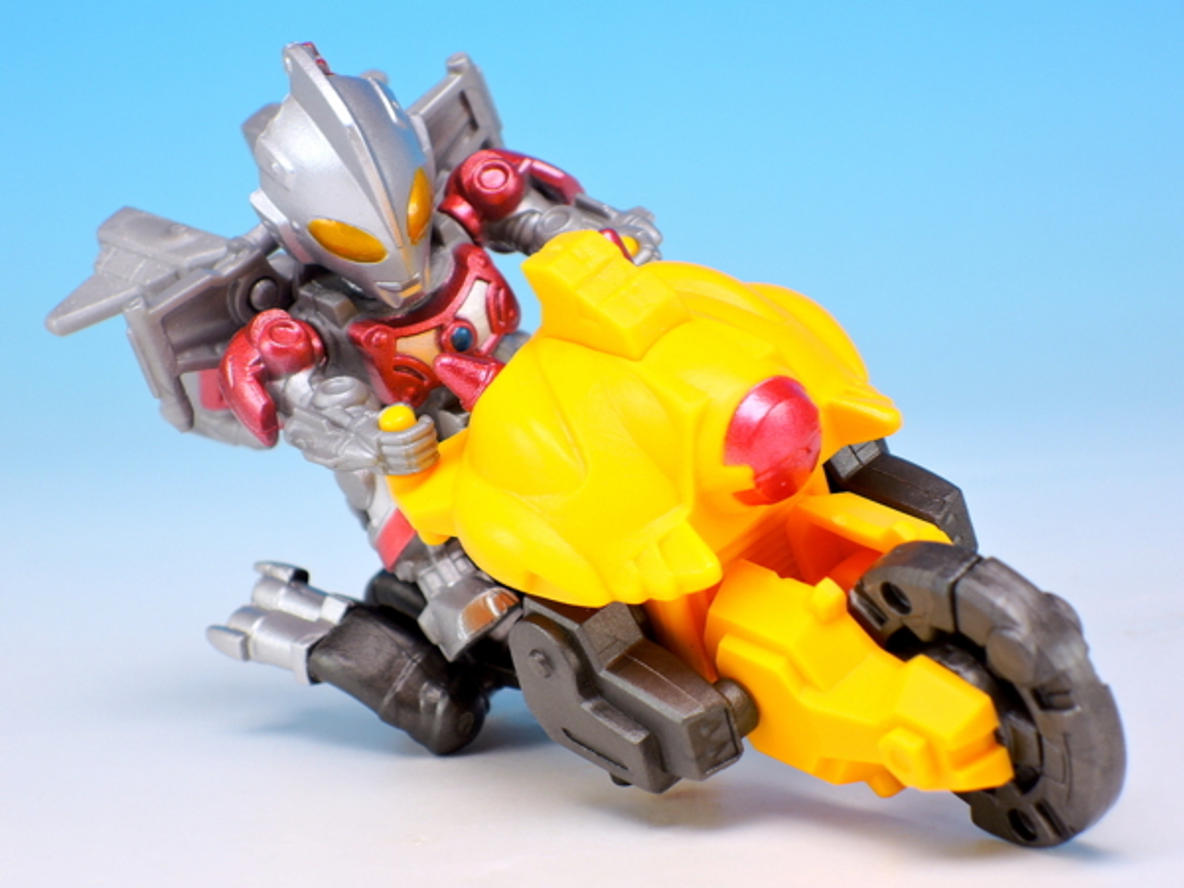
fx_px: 4104
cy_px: 444
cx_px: 592
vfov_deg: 12.3
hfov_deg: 16.4
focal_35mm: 120
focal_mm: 25.5
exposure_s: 1/2.5
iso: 80
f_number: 5.6
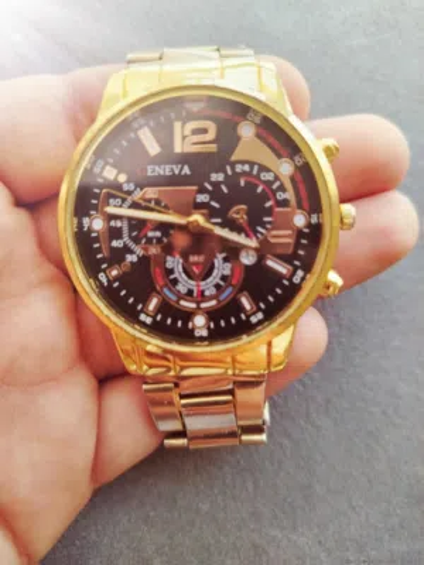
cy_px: 282
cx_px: 212
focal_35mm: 24
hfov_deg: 56.8
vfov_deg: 71.6
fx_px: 392
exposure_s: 1/100
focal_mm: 5.25
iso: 466
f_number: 1.75
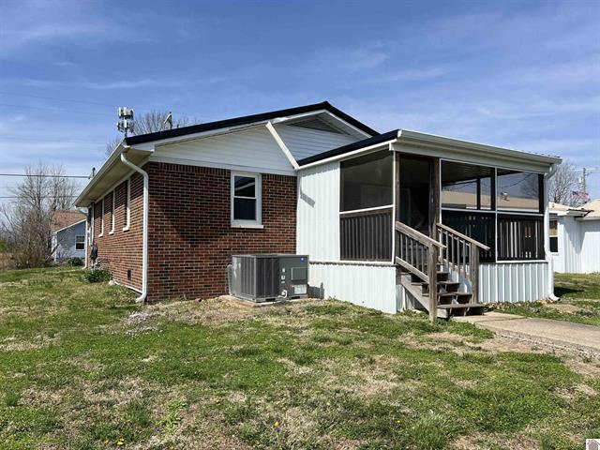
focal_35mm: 26
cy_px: 225
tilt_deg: +2.6
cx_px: 300
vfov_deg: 53.1
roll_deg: -0.2
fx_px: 451
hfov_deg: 67.3
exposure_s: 1/4831
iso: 50
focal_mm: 5.7
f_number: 1.5
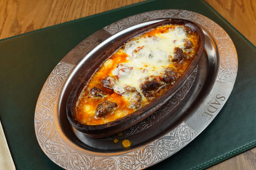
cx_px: 129
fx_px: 334
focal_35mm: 47
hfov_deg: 41.9
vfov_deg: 28.6
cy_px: 78
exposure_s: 1/125
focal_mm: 24
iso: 640
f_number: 4
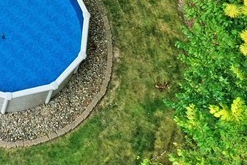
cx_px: -178
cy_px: -173
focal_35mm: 123
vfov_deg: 10.2
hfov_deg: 14.8
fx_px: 844
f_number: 4
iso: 100
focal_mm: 10.26
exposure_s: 1/120
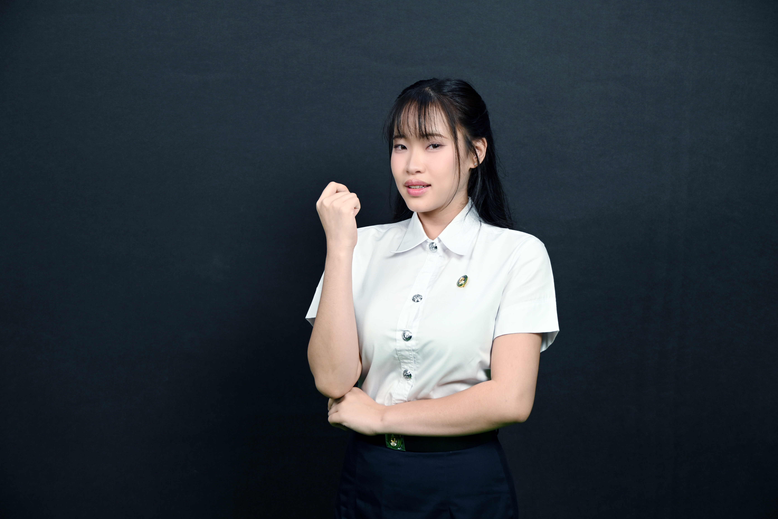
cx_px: 389
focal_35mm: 48
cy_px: 260
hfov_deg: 41.1
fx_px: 1037
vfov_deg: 28.1
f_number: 4
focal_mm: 32
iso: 320
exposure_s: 1/50
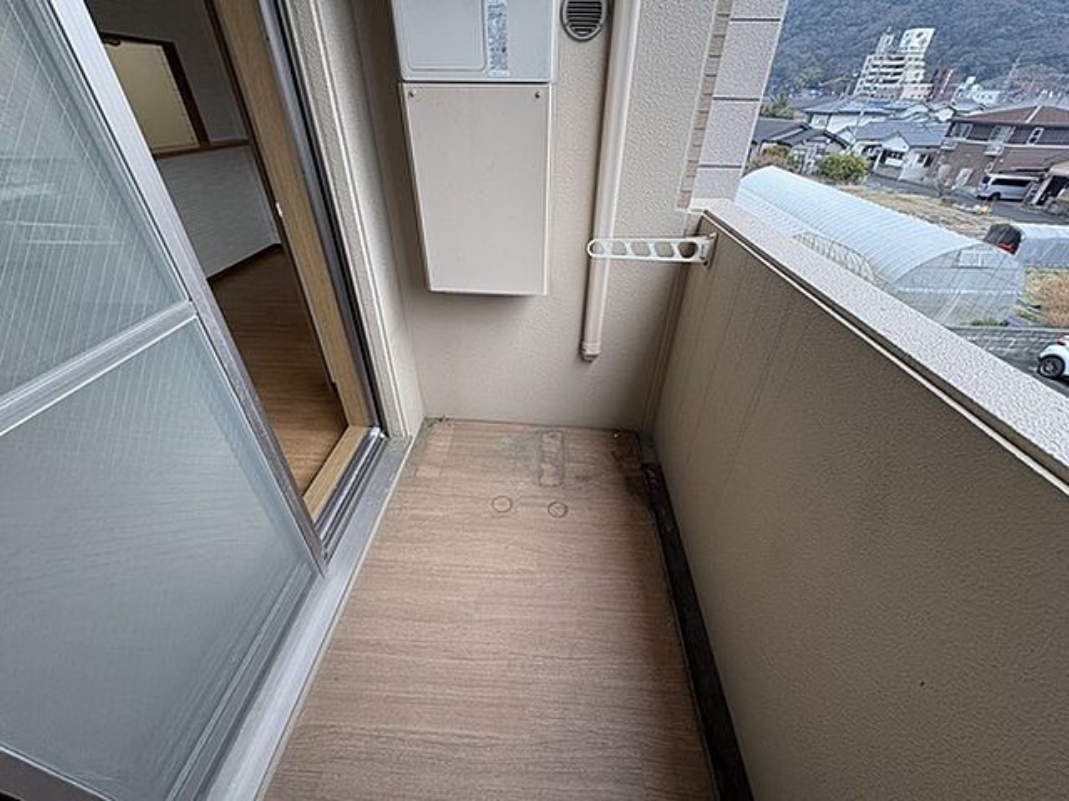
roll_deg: -0.7
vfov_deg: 85.7
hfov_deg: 102.1
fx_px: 432
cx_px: 534
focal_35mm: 14
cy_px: 400
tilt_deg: -36.1
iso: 80
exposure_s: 1/99
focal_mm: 2.22
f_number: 2.2
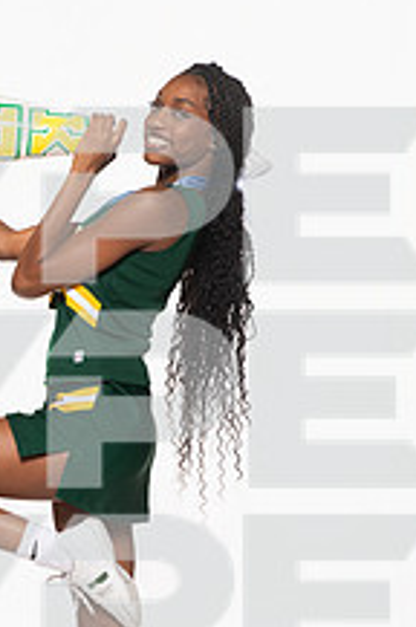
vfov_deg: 18.9
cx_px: 14
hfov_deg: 12.5
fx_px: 1878
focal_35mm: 108
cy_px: 402
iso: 800
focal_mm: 52
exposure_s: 1/320
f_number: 7.1
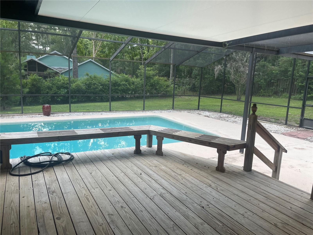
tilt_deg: -7.7
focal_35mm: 26
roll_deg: -1.7
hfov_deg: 67.3
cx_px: 156
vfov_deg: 53.1
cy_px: 118
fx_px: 235
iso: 32
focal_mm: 4.2
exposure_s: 1/511
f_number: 1.6
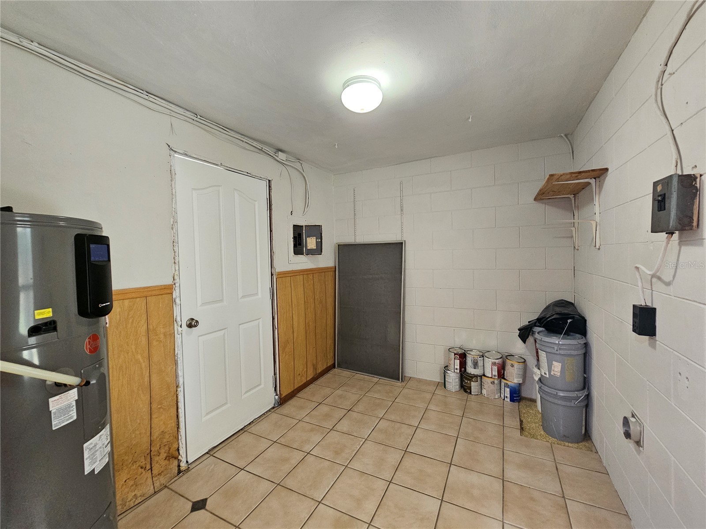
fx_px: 265
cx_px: 353
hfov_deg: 106.2
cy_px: 264
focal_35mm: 13
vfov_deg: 89.9
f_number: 2.2
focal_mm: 2.2
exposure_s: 1/30
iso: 320
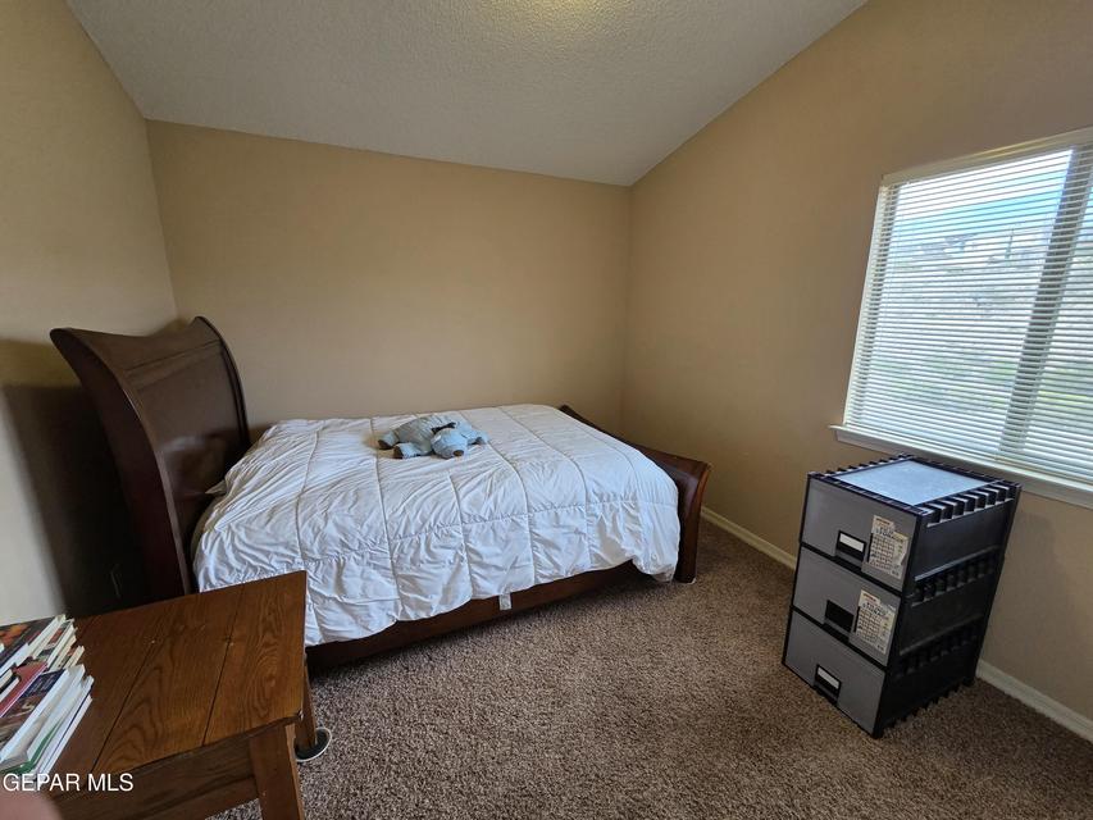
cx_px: 546
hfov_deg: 106.2
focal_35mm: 13
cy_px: 410
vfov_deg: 89.9
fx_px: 411
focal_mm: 2.2
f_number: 2.2
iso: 200
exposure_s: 1/120
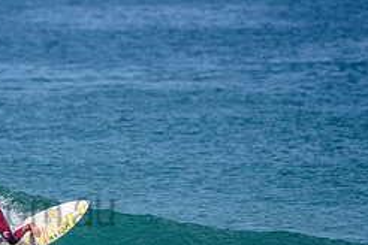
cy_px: 192
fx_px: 12061
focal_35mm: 1180
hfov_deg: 1.7
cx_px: -43
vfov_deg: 1.2
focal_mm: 500
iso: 250
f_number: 6.3
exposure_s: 1/2500
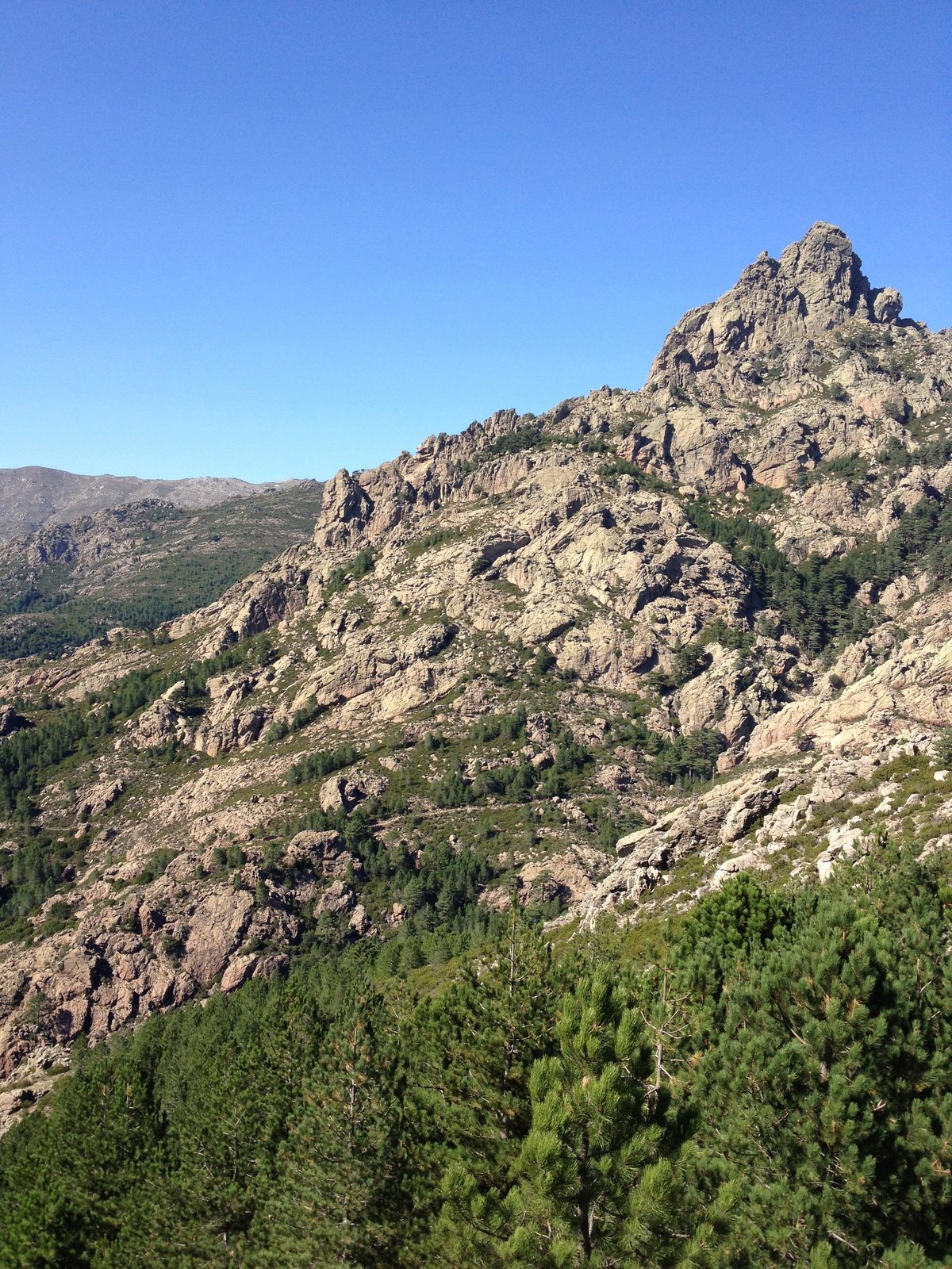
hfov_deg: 40.7
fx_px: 1283
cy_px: 634
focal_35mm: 35
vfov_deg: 52.6
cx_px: 476
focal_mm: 4.28
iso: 64
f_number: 2.4
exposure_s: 1/1042
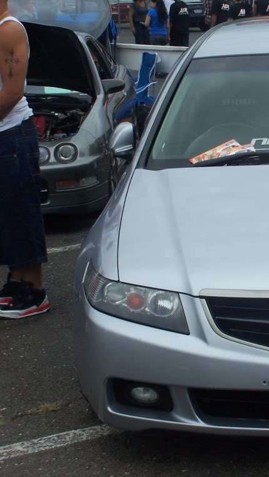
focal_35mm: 101
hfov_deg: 11.8
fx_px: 1280
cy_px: 237
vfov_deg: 21.1
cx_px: 320
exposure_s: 1/500
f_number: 4.5
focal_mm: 11.5
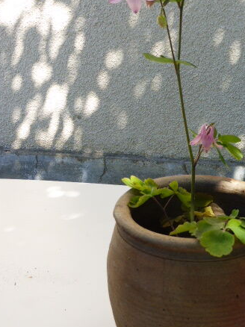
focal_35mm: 57
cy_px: 201
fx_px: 538
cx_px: 175
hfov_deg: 25.4
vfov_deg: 33.7
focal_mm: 6.9
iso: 100
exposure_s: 1/250
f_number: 3.9
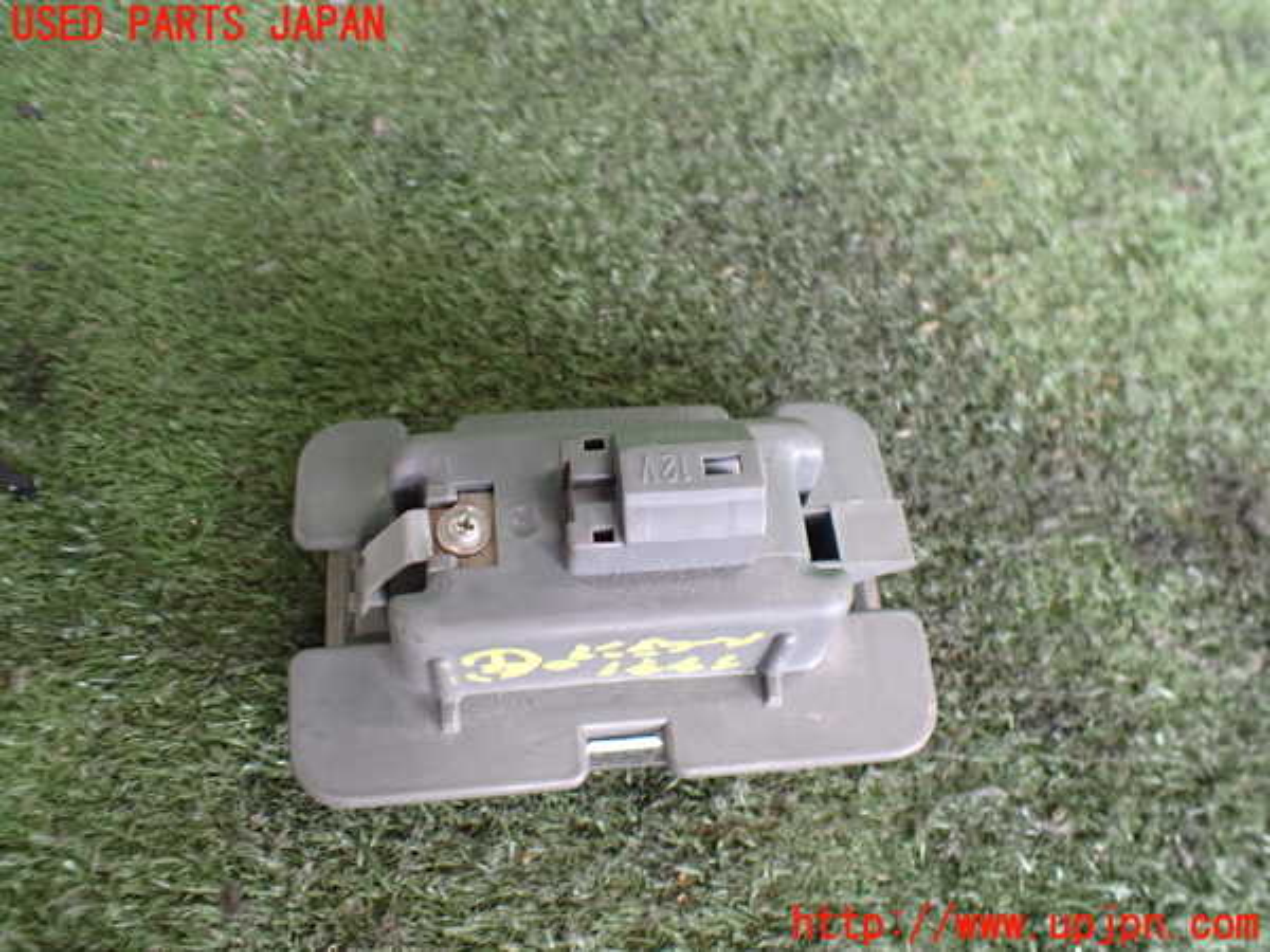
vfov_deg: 46.8
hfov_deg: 60.0
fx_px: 1101
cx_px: 635
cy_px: 476
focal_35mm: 30
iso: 800
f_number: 2.3
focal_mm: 5.4
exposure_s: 1/125
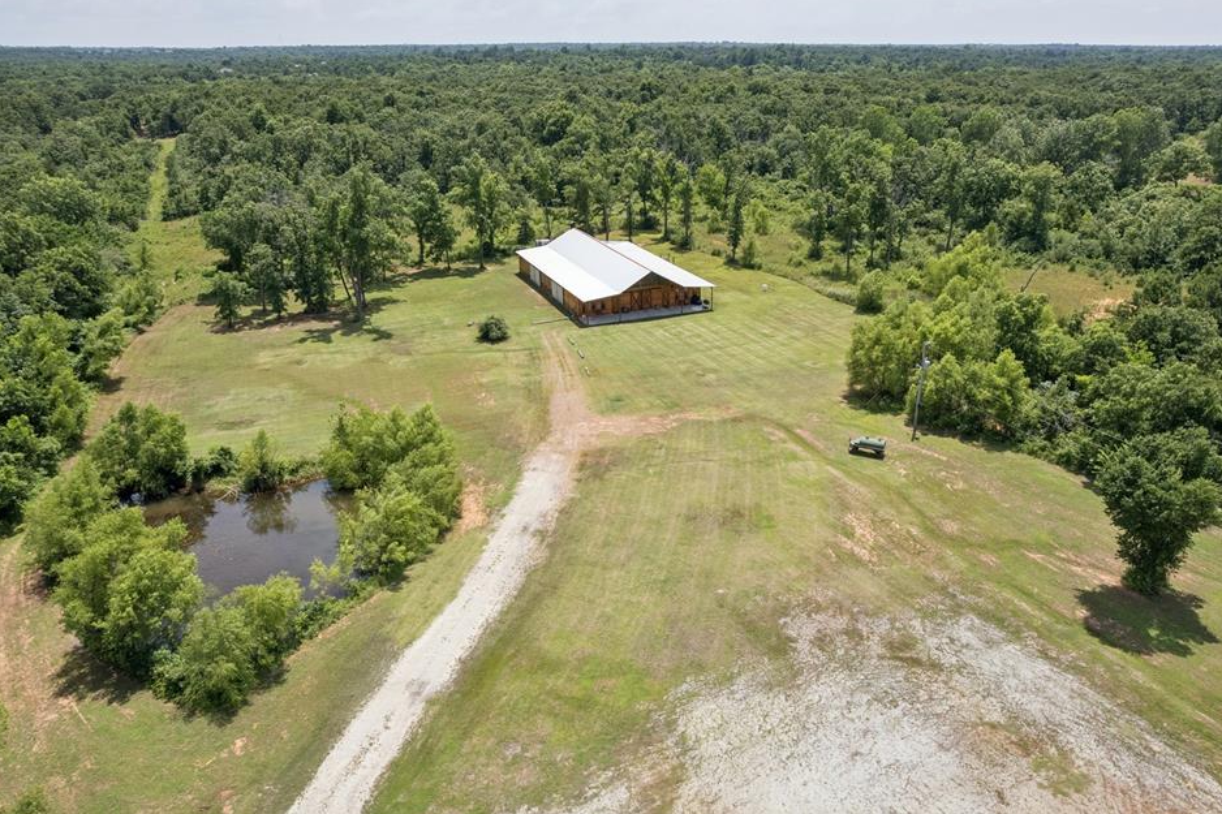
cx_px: 619
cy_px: 374
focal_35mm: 24
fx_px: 814
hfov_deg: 73.7
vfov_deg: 53.1
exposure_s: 1/2000
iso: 120
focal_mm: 8.4
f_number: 2.8
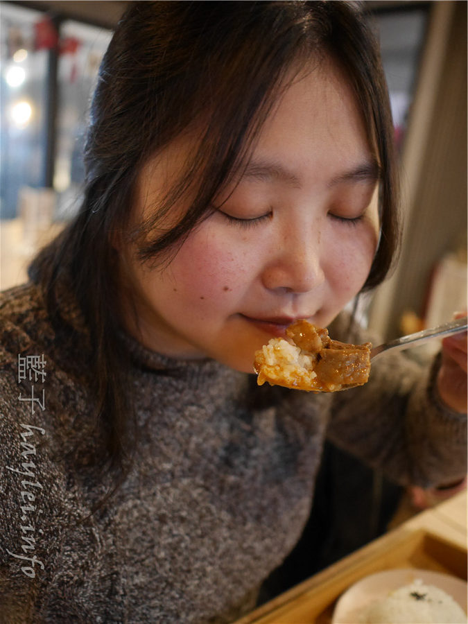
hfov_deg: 46.8
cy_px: 312
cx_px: 234
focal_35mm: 30
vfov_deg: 60.0
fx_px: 541
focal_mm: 15
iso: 2500
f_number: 1.7
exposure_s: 1/60
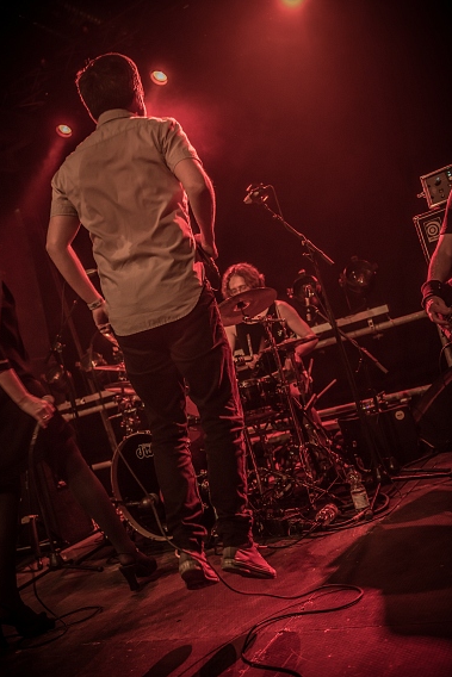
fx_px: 715
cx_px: 216
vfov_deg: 50.7
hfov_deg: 35.1
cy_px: 346
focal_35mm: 38
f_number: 2.8
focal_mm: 36
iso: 1600
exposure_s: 1/80
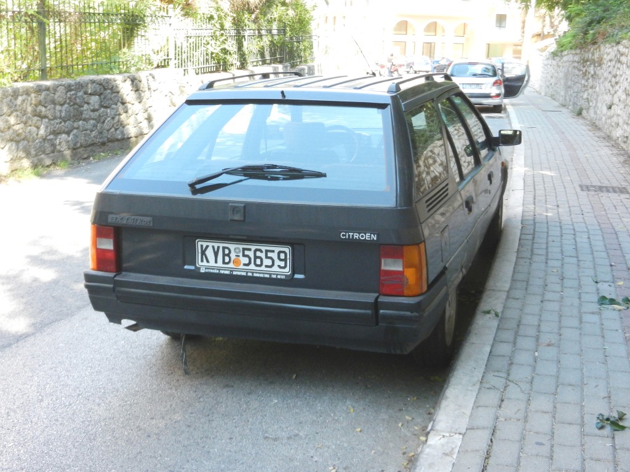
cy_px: 236
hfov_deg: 42.1
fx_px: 819
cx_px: 315
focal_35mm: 45
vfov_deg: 32.2
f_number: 4.2
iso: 500
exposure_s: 1/250
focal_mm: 8.2
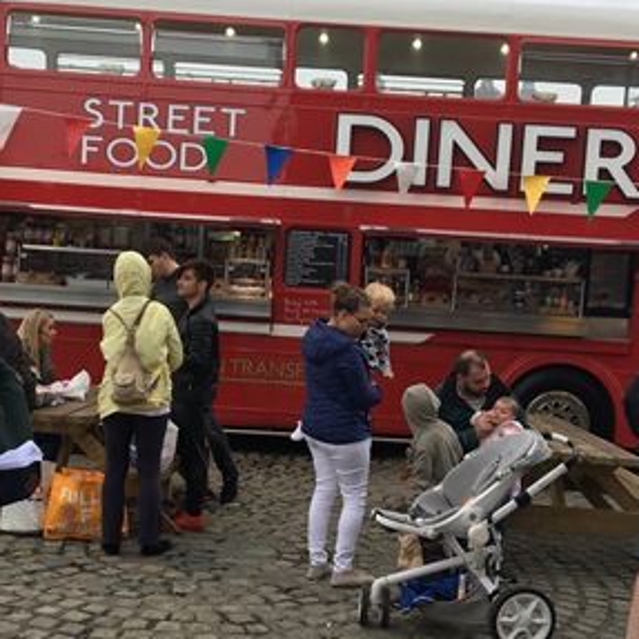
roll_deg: -1.9
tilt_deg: -5.5
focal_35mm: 54
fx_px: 1128
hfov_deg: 31.6
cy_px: 361
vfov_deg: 31.6
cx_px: 279
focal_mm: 4.15
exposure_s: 1/422
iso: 25
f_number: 2.2
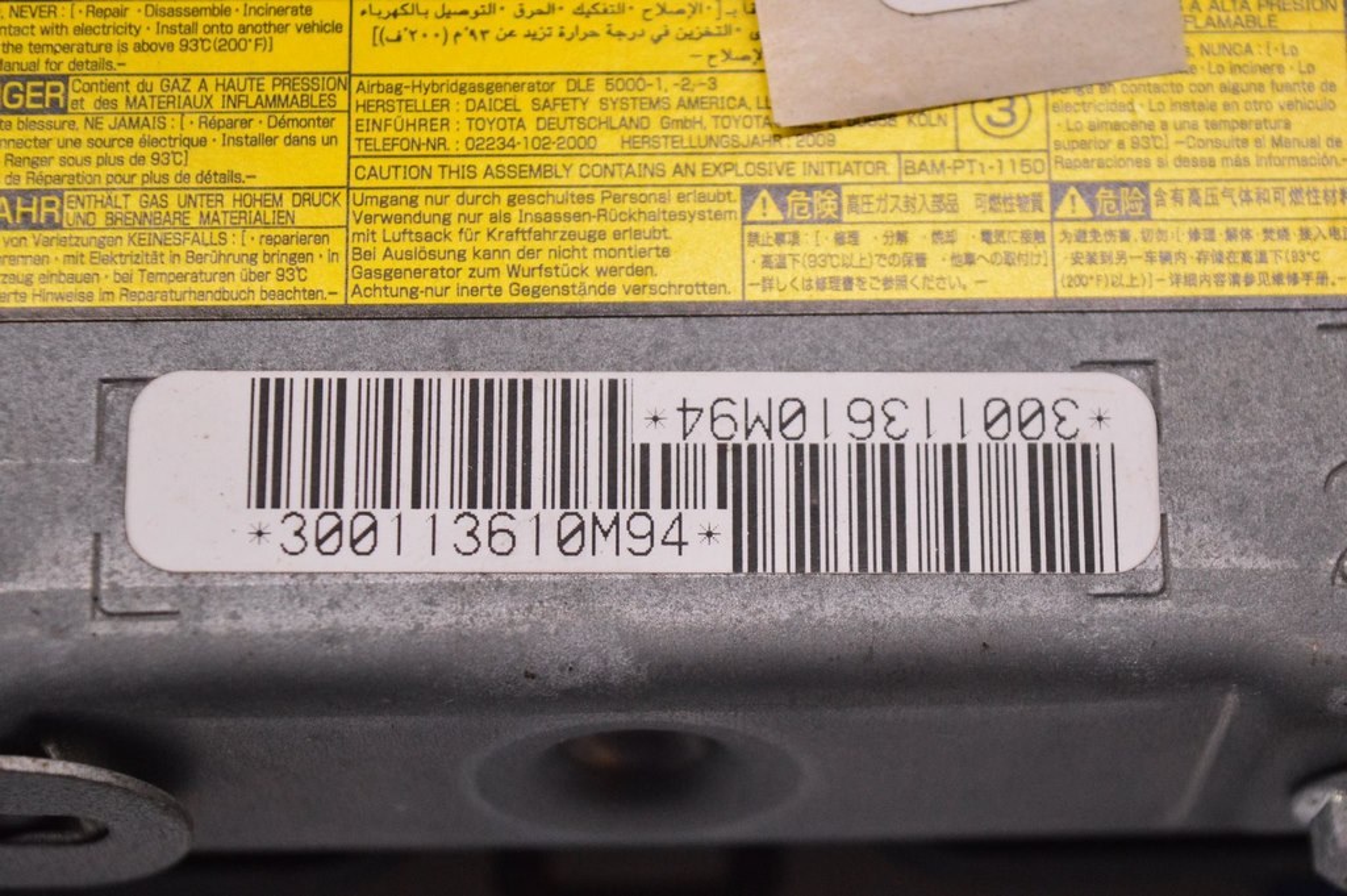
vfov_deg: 16.5
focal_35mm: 82
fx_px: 3084
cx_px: 674
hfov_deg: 24.6
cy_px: 448
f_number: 5.6
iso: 3200
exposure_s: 1/320
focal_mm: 55
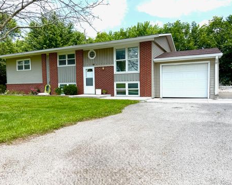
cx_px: 110
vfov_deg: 54.9
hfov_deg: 66.0
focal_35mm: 26
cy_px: 92
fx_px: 178
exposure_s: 1/3584
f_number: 1.78
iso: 80
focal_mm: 6.76
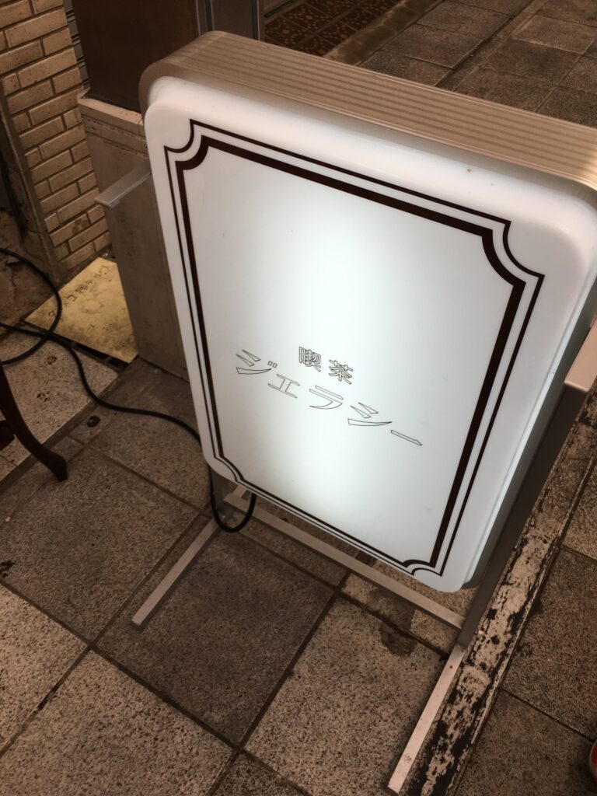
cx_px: 298
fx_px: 667
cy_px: 398
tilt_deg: -49.2
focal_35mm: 29
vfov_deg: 61.7
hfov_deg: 48.2
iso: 32
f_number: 2.2
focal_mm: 4.15
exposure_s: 1/120
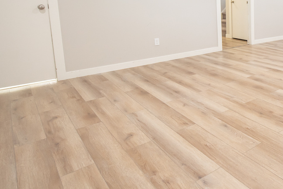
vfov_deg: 40.4
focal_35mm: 31
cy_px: 35
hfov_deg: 49.3
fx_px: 244
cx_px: 283
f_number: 3.5
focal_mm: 14
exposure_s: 1/160
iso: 1000
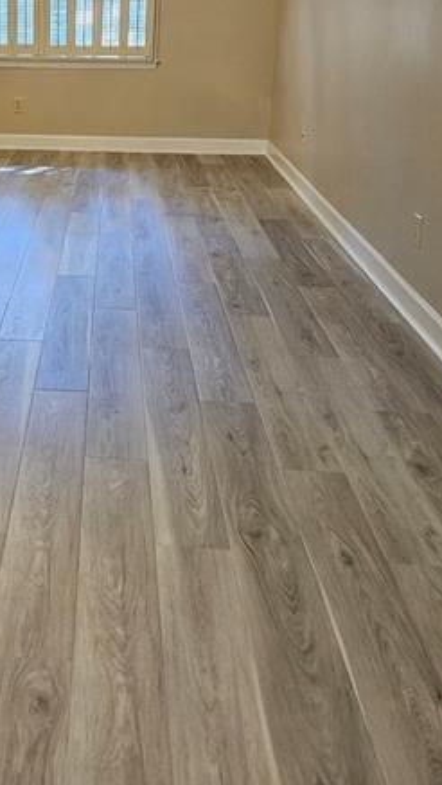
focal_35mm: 44
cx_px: 29
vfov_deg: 44.8
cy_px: 198
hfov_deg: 26.1
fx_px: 916
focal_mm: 5.4
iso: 640
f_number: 1.8
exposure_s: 1/120
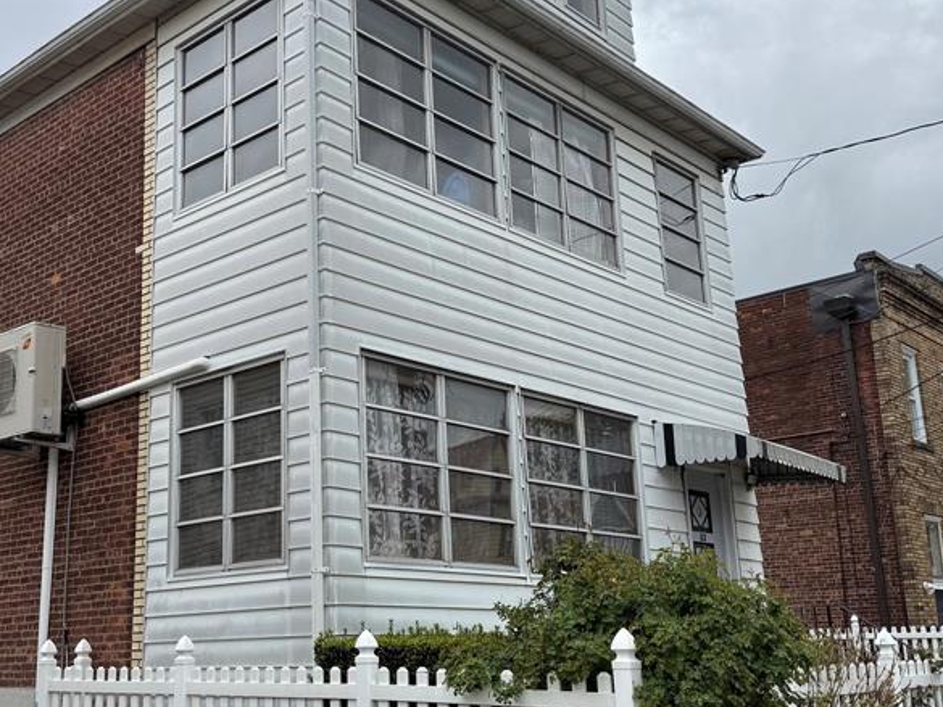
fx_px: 1144
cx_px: 335
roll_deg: +1.2
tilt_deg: +15.2
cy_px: 375
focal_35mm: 42
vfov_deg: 34.4
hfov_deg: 44.3
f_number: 1.78
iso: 80
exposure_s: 1/3759
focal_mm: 6.76
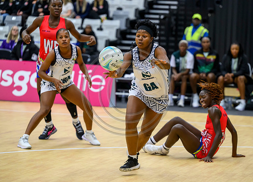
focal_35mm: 163
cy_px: 97
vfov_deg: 8.9
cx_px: 145
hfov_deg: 12.3
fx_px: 1171
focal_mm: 145
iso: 4000
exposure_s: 1/1000
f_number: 3.2
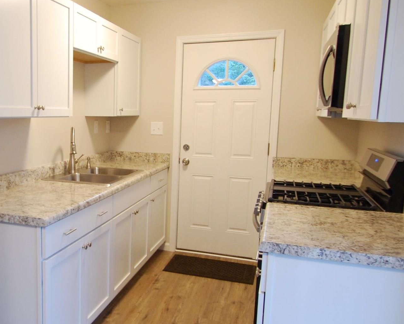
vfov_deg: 43.3
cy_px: 177
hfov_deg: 50.4
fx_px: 407
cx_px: 96
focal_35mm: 34
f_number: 3.5
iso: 400
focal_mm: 10
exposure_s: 1/25
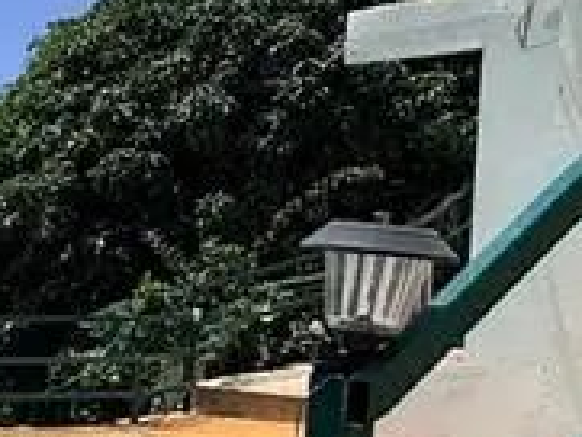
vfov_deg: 18.6
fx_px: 1329
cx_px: -495
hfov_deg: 18.6
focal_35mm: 79
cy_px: 331
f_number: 2.2
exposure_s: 1/4425
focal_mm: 2.22
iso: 50
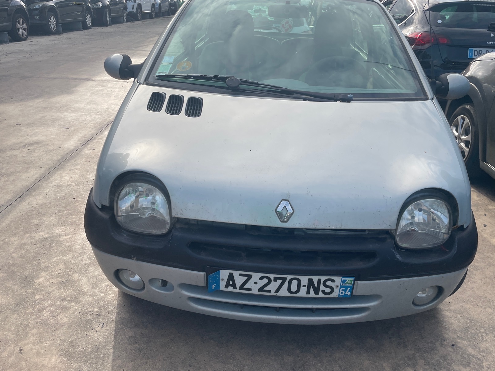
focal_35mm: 29
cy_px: 175
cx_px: 269
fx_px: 415
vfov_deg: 48.2
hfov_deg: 61.6
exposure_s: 1/1795
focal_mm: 4.2
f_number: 1.6
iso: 32
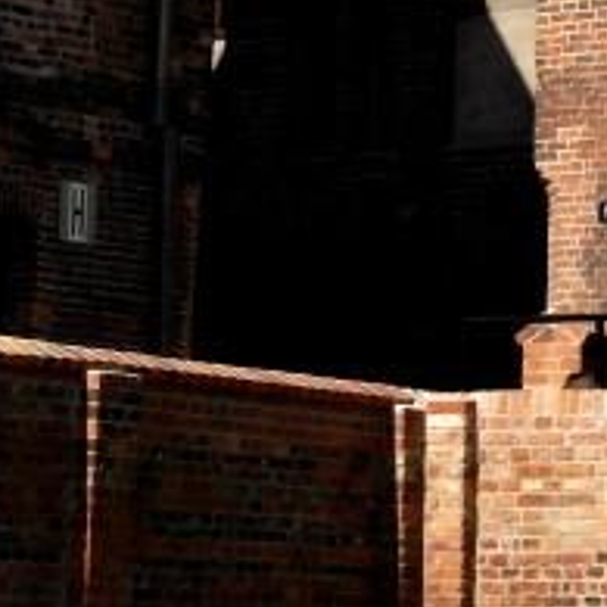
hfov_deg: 8.8
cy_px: -333
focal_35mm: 195
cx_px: 809
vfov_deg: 8.7
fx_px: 3869
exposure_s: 1/1500
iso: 200
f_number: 4.9
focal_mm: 9.1
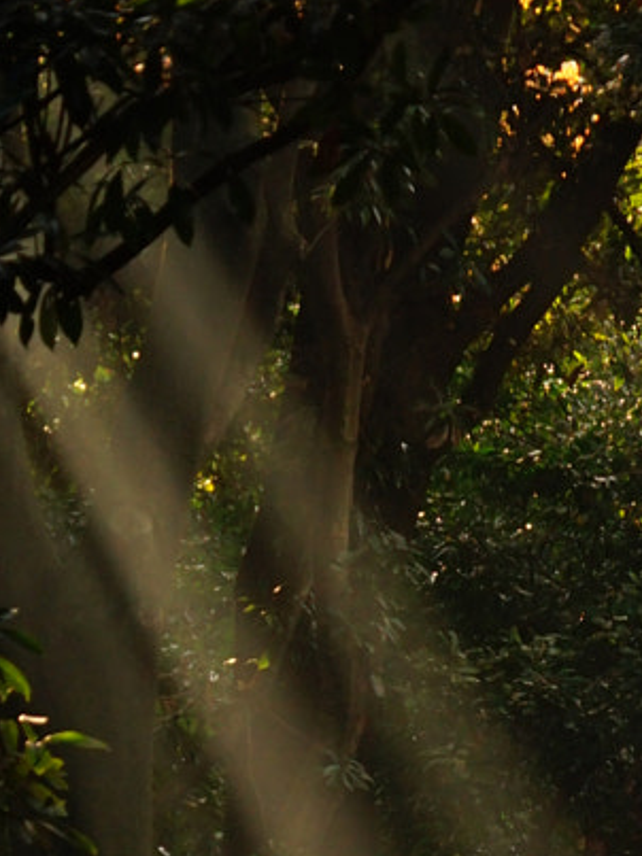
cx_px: 862
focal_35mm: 581
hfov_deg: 2.6
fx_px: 14375
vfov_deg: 3.4
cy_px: 1423
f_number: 6.3
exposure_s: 1/160
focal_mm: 152
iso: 400
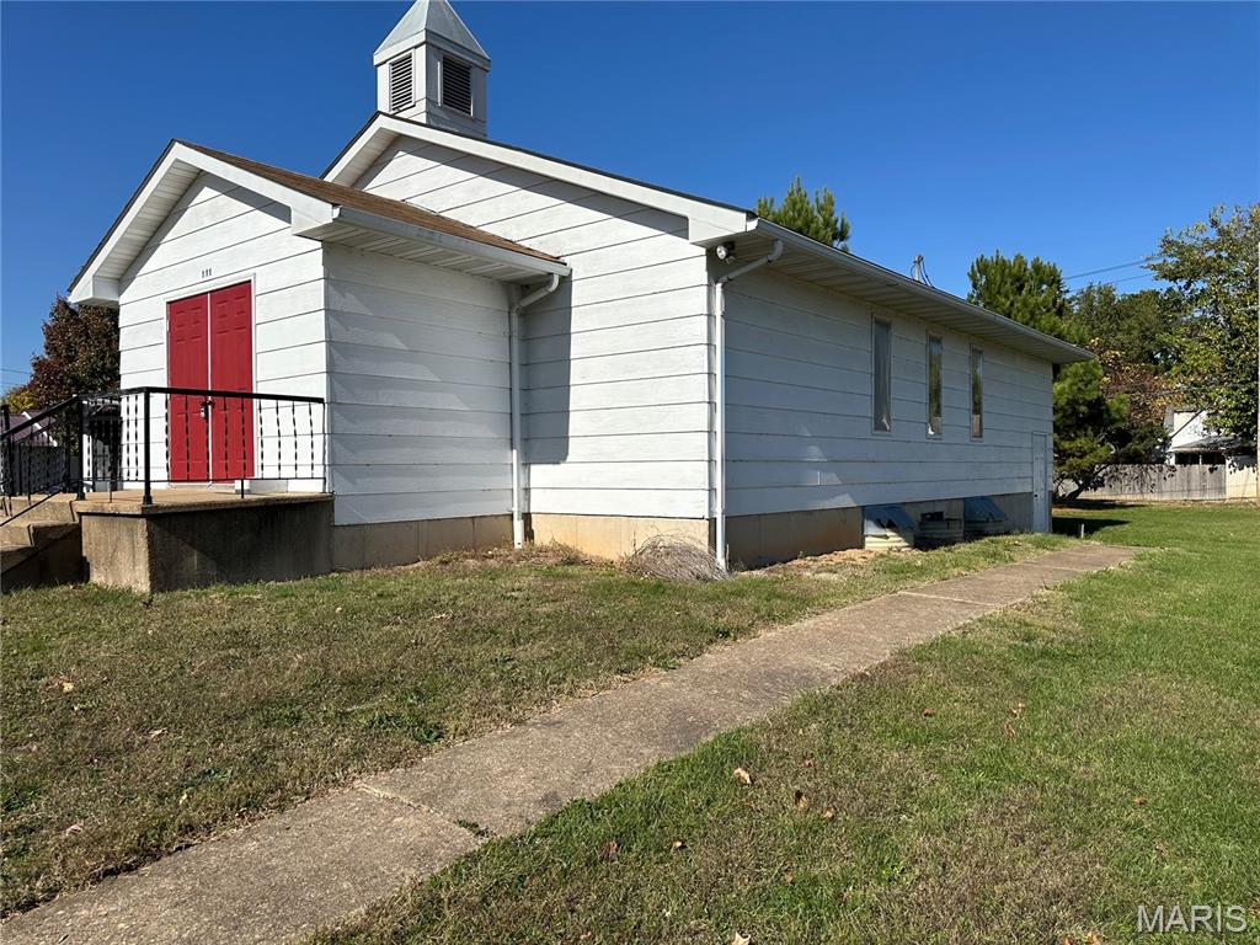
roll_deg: +1.1
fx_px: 874
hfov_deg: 71.6
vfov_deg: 56.8
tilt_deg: +0.3
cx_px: 630
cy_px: 472
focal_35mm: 24
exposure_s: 1/7576
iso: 80
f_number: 1.78
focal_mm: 6.86
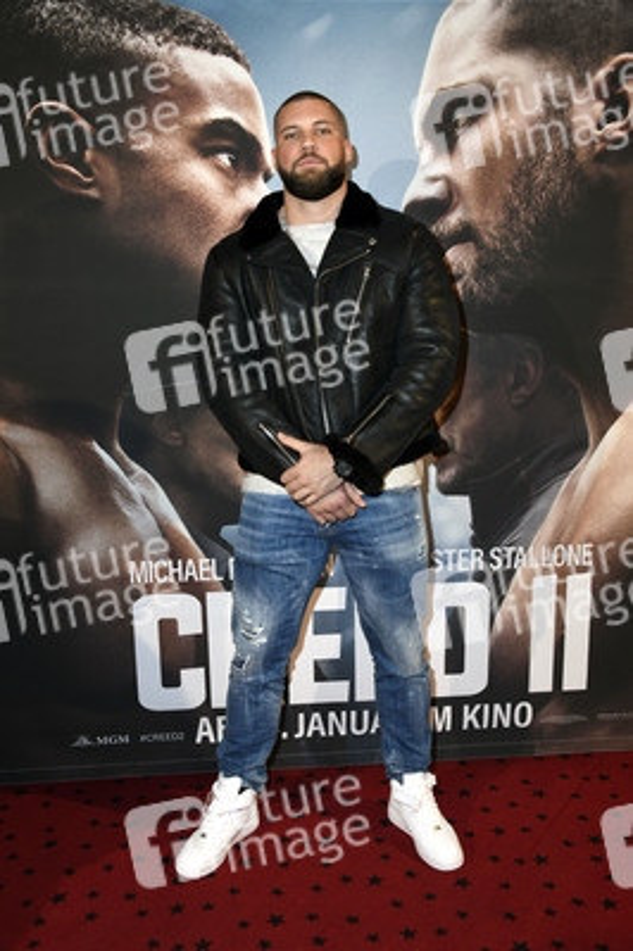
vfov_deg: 58.8
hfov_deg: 41.0
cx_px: 316
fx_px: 845
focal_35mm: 32
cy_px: 476
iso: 500
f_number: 6.3
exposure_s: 1/125
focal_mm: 32
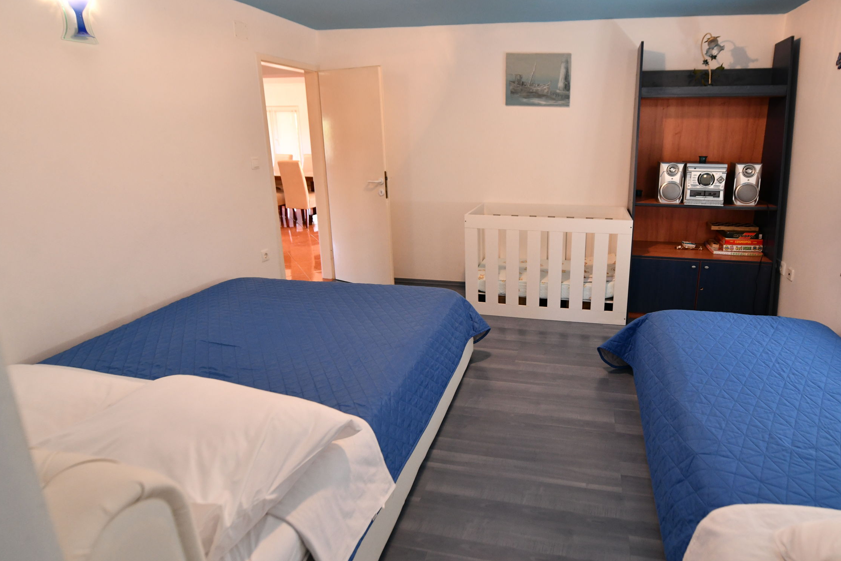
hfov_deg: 83.3
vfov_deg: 61.8
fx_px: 467
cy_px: 250
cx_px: 491
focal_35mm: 20
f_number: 3.5
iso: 1600
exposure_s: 1/60
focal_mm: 16
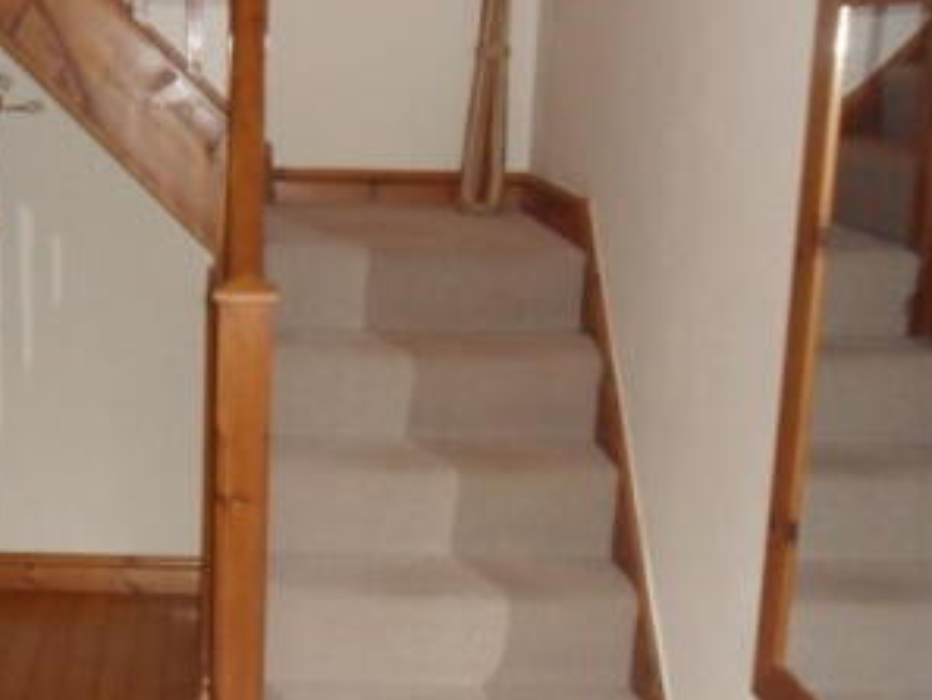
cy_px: 381
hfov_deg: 35.1
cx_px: 196
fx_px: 1428
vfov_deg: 27.5
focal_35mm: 53
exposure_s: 1/45
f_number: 3.5
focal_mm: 4.9
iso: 400
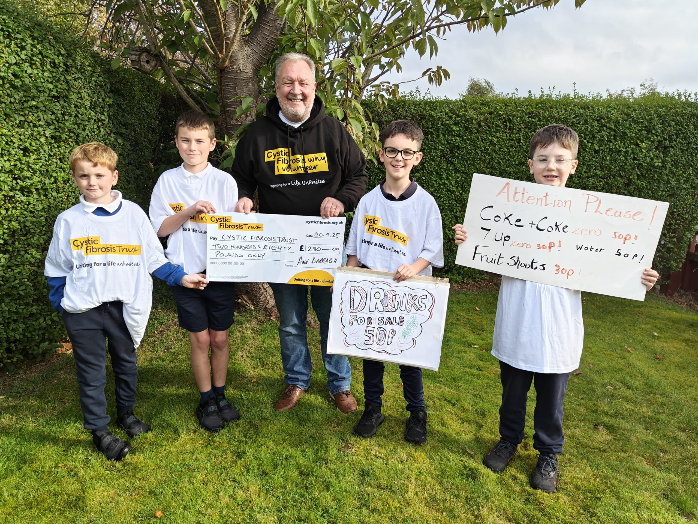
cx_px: 349
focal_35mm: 24
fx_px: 484
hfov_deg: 71.6
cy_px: 262
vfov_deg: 56.8
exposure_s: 1/745
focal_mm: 5.59
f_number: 1.8
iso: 50
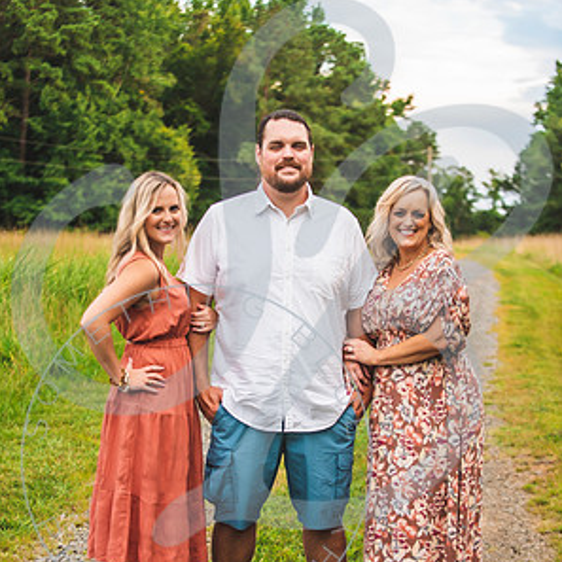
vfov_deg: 19.3
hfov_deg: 19.3
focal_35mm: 90
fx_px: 1653
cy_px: 316
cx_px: 282
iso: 320
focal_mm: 70
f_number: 4
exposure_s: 1/250
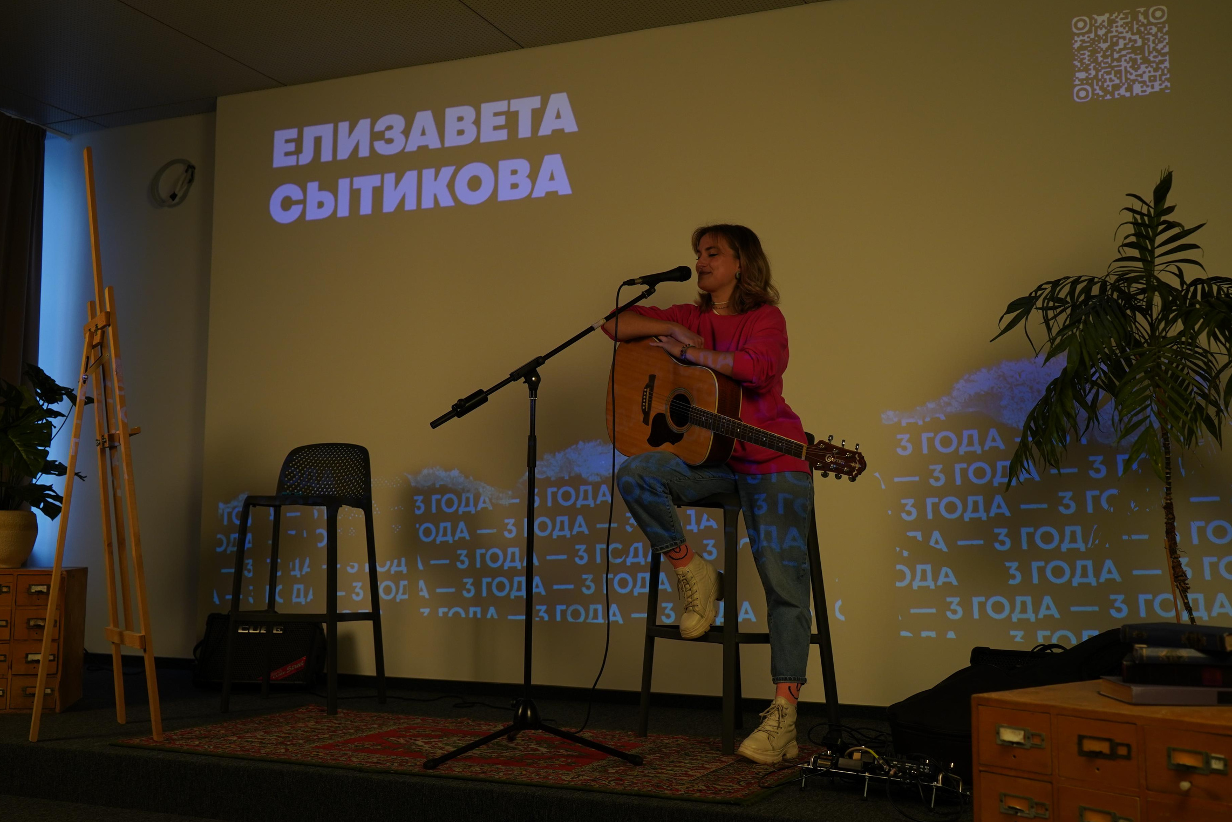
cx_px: 595
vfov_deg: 35.9
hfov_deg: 51.9
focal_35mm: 37
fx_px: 1266
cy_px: 411
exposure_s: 1/200
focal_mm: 33
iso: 640
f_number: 4
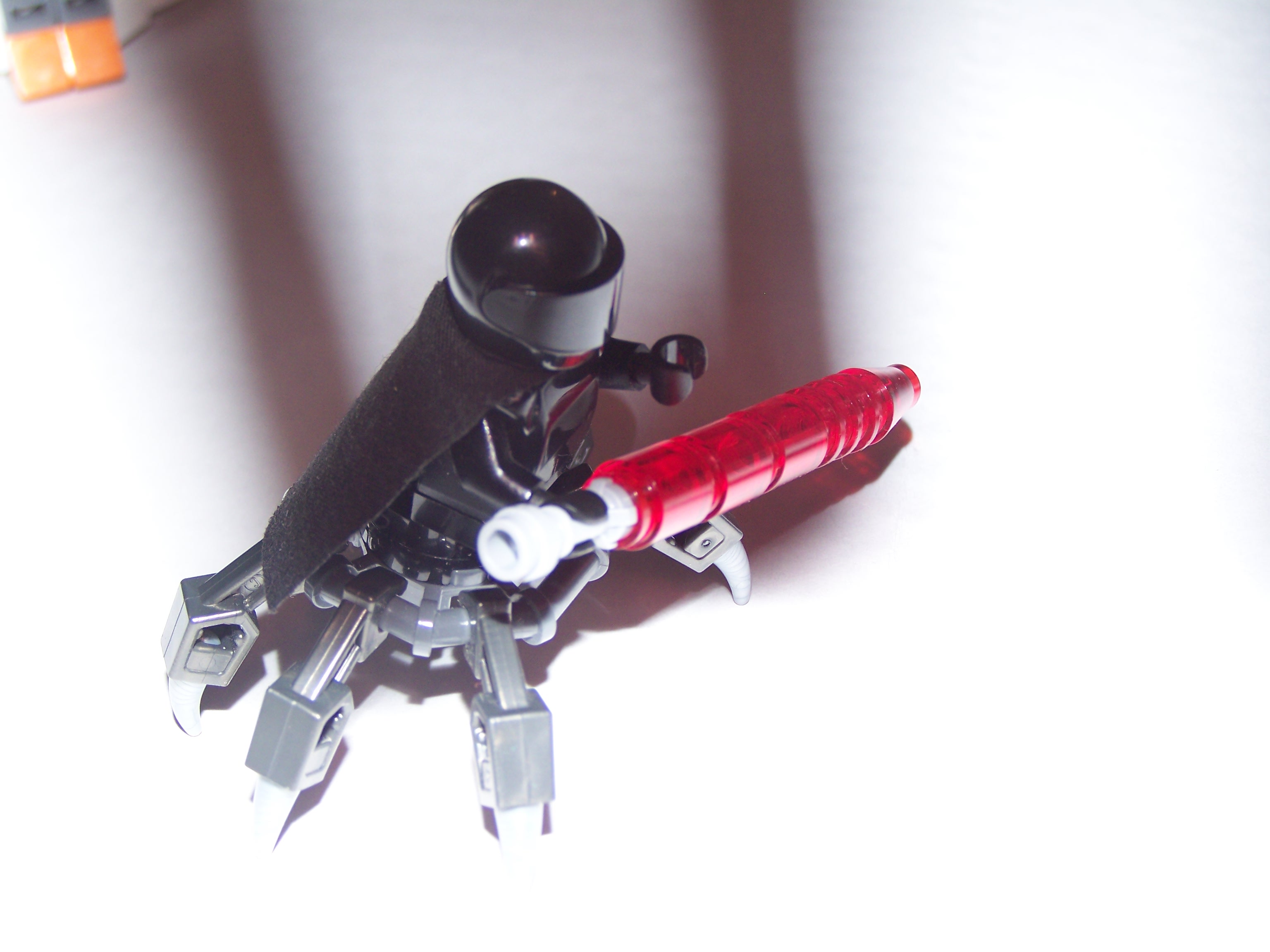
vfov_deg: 22.9
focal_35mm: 64
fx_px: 2348
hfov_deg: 30.3
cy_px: 476
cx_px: 635
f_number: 3.2
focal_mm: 10.7
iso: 80
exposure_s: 1/80
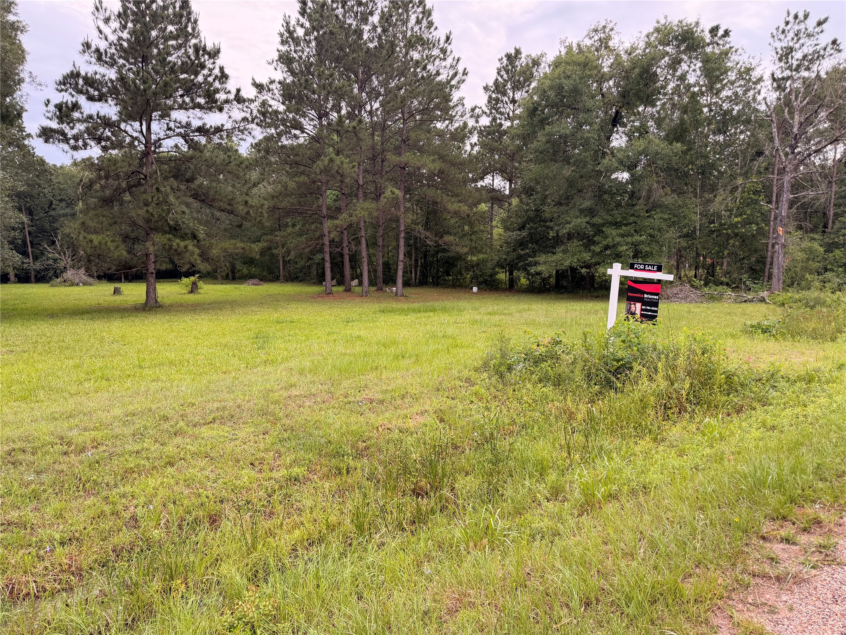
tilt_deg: -4.7
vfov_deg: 56.8
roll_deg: +0.7
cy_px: 318
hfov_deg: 71.6
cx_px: 423
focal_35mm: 24
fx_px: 587
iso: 64
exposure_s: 1/169
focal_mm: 6.76
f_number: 1.78
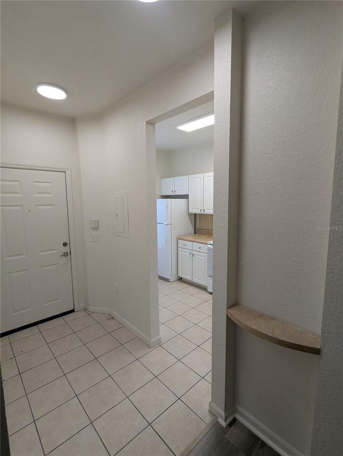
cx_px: 172
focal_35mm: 16
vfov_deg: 94.4
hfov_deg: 78.2
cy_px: 228
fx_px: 211
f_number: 2.2
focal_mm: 2.35
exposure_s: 1/60
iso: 78
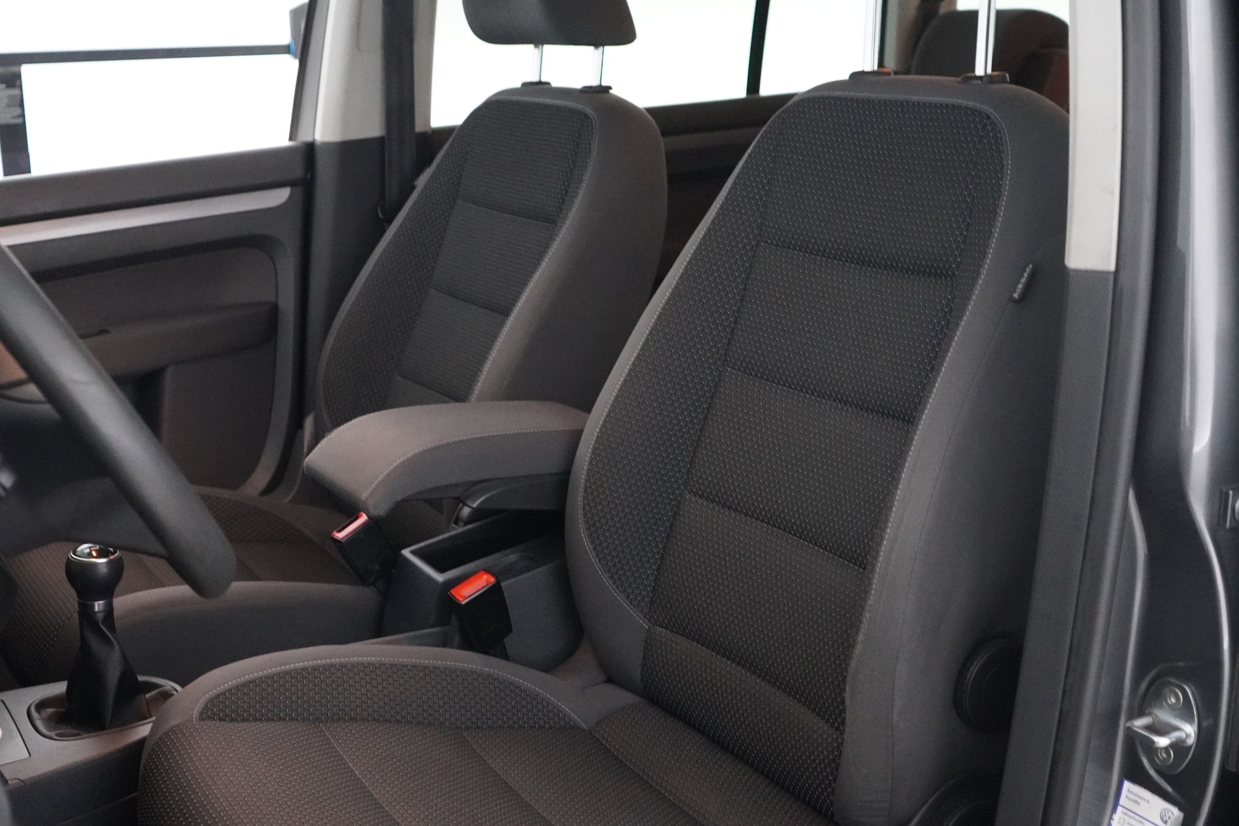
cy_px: 413
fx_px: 1445
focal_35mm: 42
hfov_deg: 46.4
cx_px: 620
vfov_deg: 31.9
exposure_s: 1/25
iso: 6400
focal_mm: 28
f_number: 3.5
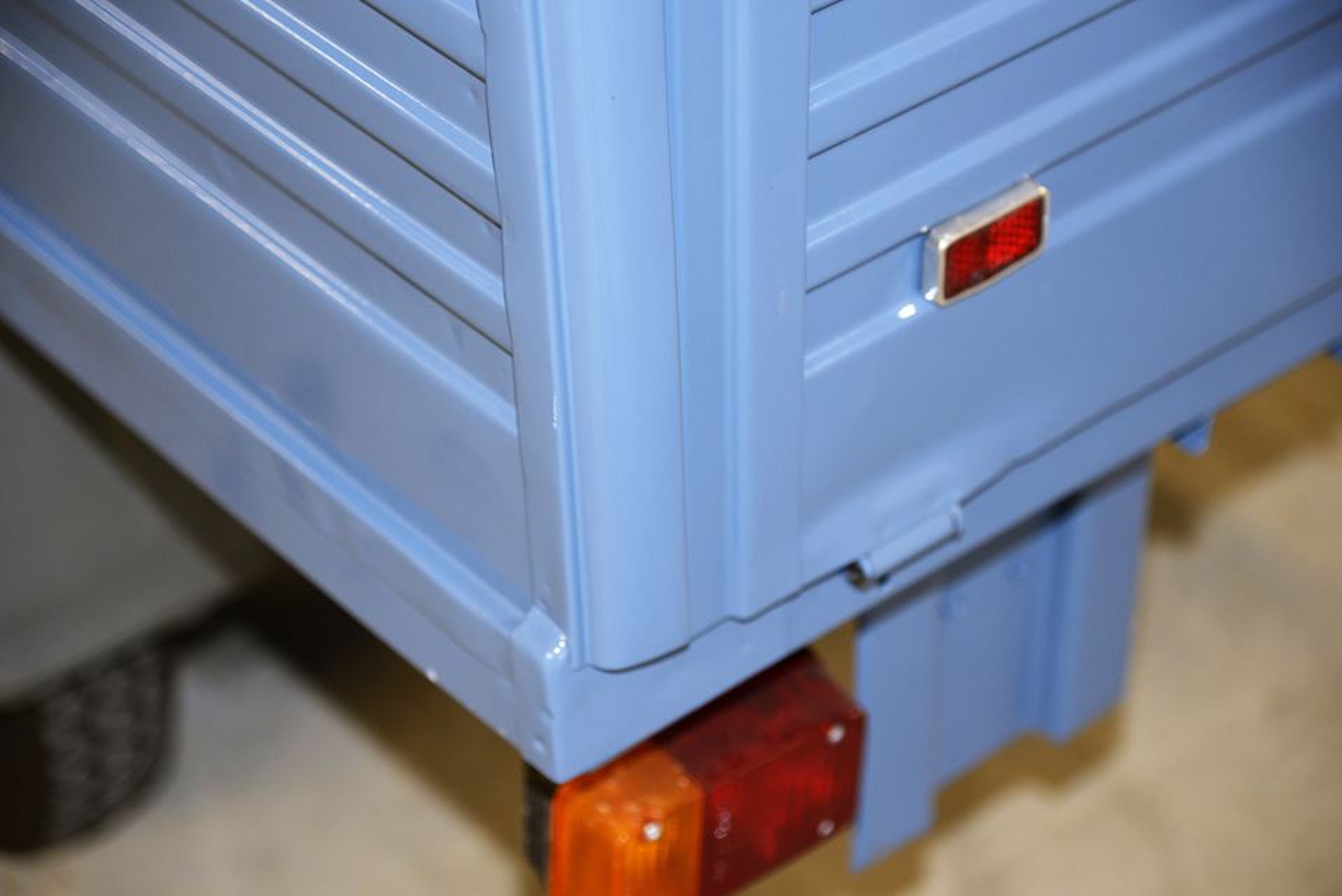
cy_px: 448
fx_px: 3170
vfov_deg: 16.1
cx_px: 671
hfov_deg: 23.9
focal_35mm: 85
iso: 800
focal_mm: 85
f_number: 4
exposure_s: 1/60
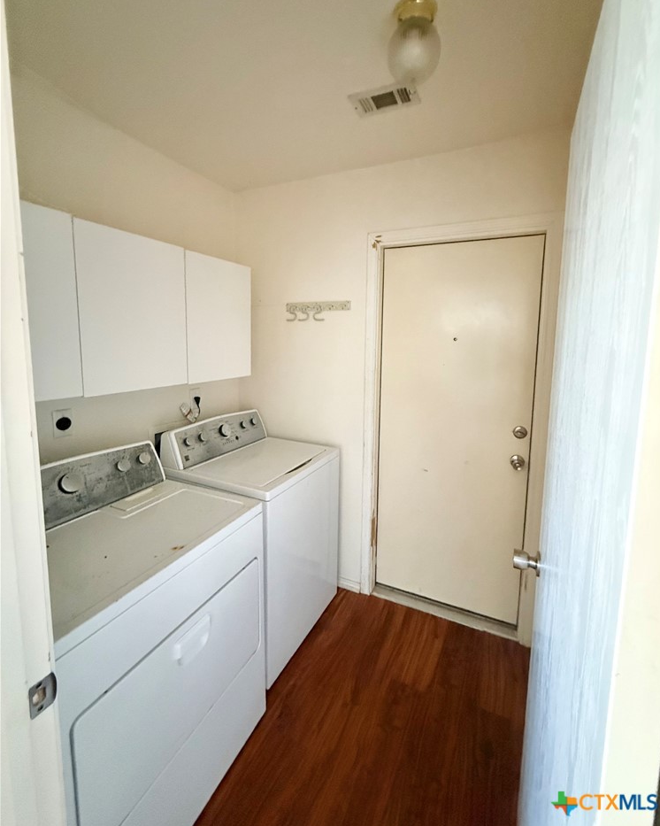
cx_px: 339
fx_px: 366
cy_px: 381
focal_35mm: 15
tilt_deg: -7.2
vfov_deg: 96.6
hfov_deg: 84.0
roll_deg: -0.9
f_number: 2.2
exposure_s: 1/60
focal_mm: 2.22
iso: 1250
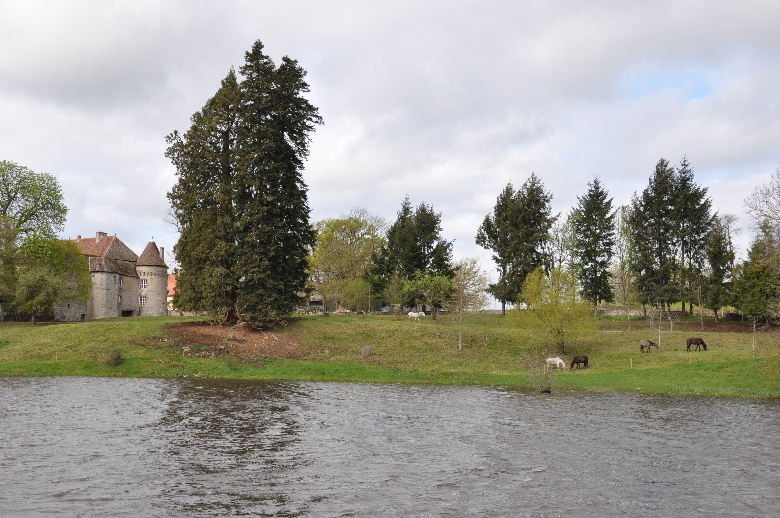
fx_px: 1039
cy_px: 259
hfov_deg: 41.2
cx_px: 390
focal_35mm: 48
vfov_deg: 28.0
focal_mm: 32
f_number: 9
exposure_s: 1/320
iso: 200
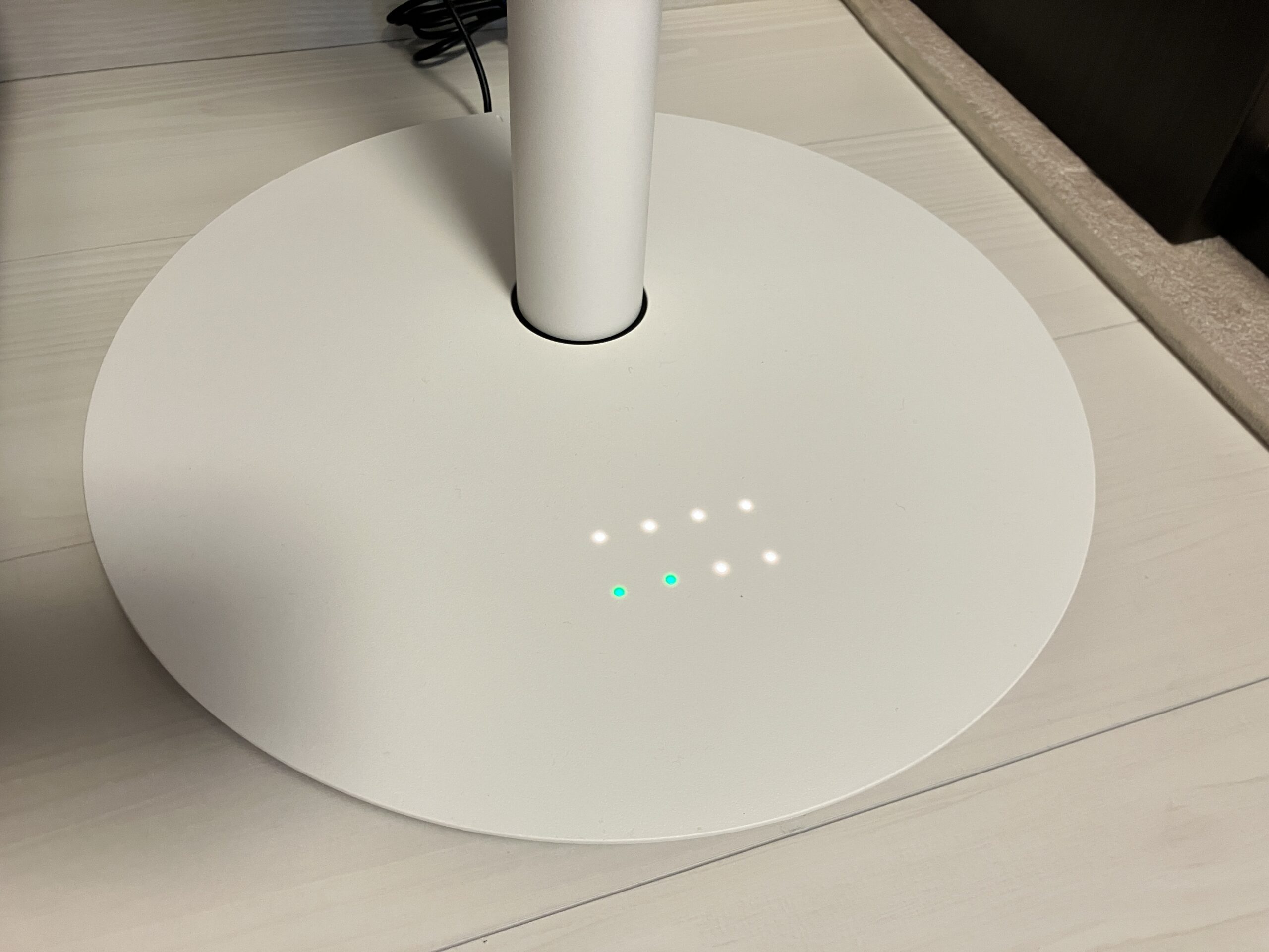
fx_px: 1026
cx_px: 634
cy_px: 476
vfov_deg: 49.7
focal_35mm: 28
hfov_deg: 63.4
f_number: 1.8
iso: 100
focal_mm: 3.99
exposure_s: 1/60
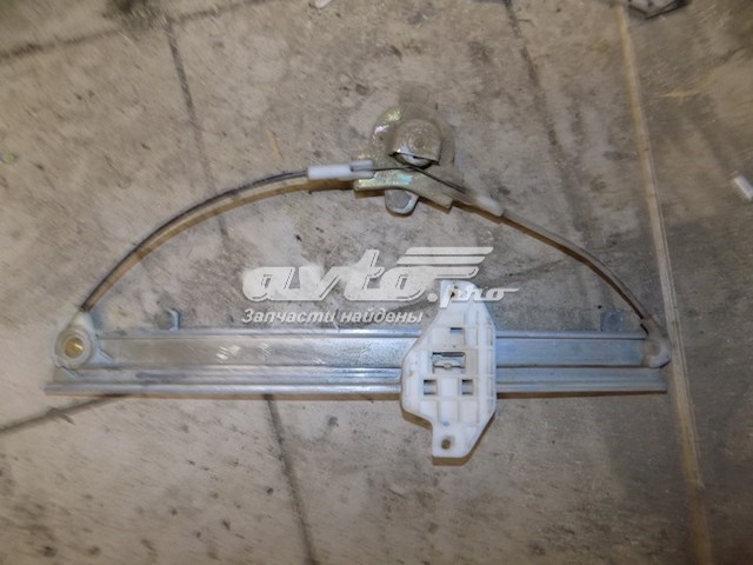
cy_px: 282
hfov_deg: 73.9
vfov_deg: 58.9
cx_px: 376
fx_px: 500
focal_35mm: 23
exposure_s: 1/30
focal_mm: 4
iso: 200
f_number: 3.1
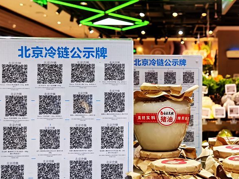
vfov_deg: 26.1
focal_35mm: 56
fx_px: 387
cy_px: 101
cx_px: 186
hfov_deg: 33.5
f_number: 1.9
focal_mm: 6.71
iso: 50
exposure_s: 1/210
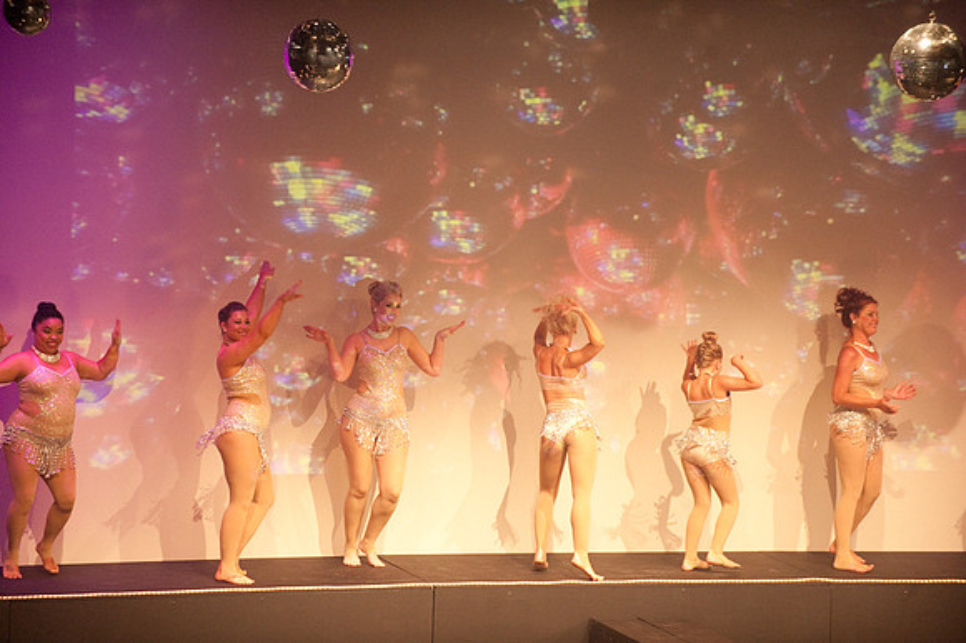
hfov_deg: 10.3
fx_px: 5363
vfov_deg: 6.9
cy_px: 322
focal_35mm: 200
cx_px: 483
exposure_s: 1/200
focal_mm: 200
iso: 3200
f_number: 2.8
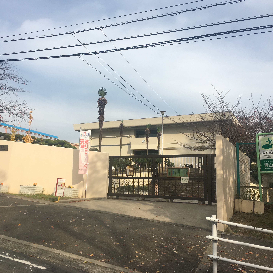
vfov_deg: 47.2
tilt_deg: +9.7
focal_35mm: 35
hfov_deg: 47.1
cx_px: 116
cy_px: 137
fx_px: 312
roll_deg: -2.3
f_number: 2.2
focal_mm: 4.15
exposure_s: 1/1261
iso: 25
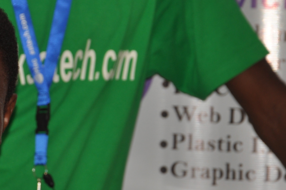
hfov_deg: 4.8
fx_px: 3394
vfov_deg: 3.2
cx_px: 23
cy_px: 82
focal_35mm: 427
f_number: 5.6
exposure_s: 1/60
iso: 200
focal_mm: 105
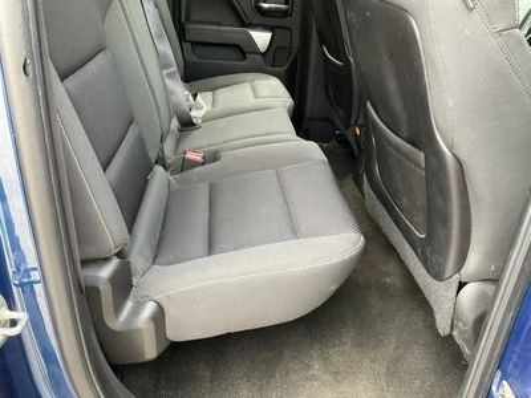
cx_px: 266
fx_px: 445
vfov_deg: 48.2
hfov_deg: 61.7
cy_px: 199
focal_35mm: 29
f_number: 1.8
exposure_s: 1/97
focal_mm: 3
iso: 64
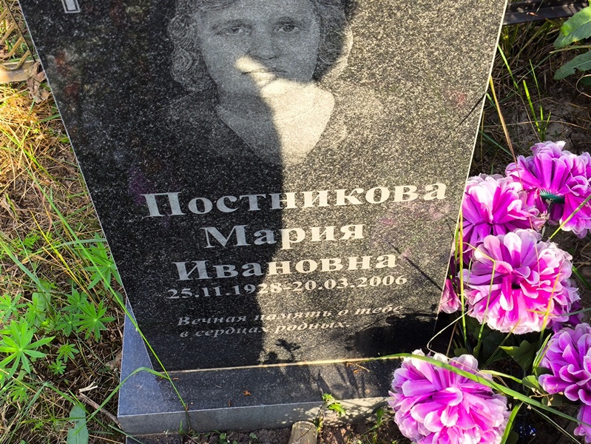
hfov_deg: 38.2
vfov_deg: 29.1
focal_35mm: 50
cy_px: 222
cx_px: 296
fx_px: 854
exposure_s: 1/240
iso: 50
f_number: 1.7
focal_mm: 4.71
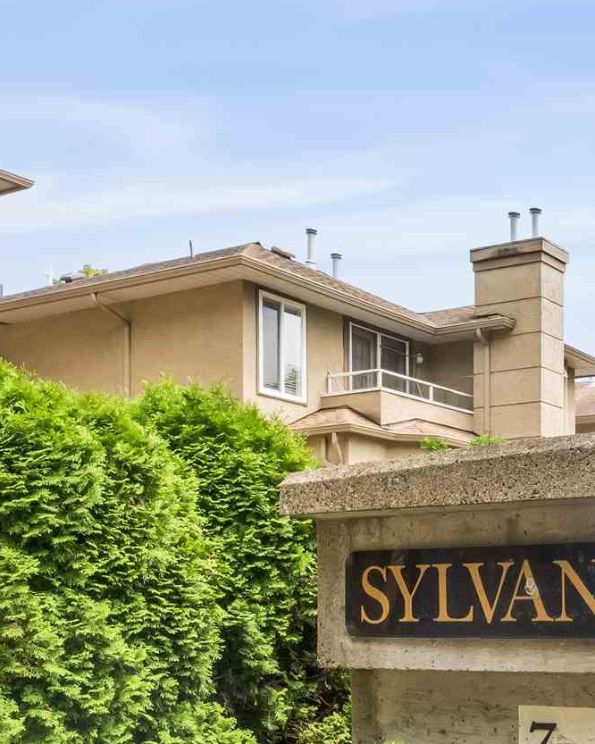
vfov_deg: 38.0
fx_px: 1029
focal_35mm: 47
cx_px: 688
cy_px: 619
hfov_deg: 28.6
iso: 250
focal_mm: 9
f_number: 10
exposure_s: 1/100
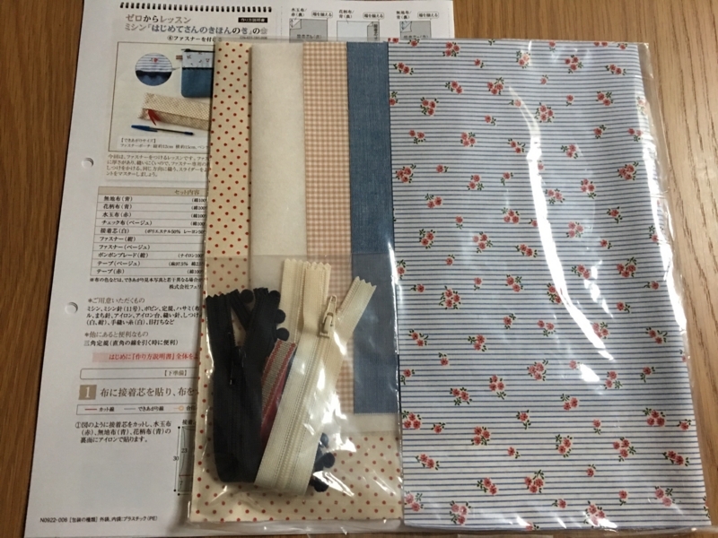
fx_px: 602
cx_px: 359
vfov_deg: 48.2
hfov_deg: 61.7
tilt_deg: -75.5
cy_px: 269
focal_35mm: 29
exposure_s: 1/15
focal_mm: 4.15
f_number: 2.2
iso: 100
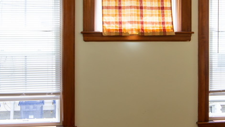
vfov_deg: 20.0
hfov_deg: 34.9
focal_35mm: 60
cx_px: 103
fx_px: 358
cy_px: 40
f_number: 8
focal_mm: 14
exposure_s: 1/30
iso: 100
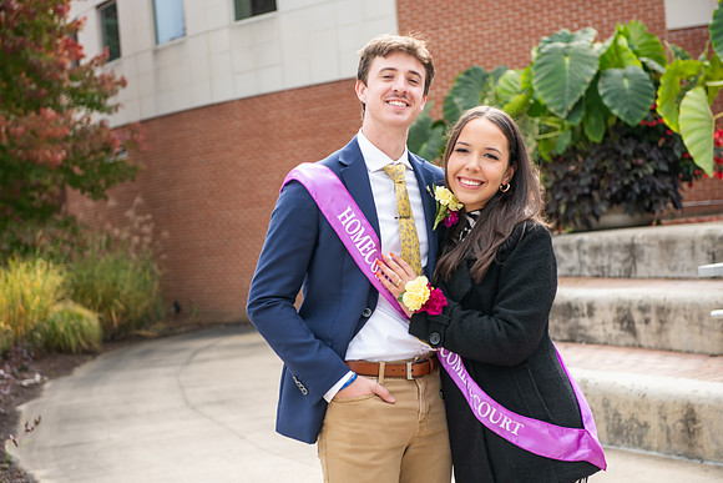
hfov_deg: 28.8
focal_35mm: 70
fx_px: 1406
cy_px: 242
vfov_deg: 19.5
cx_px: 362
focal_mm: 70
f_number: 4
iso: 250
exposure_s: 1/320
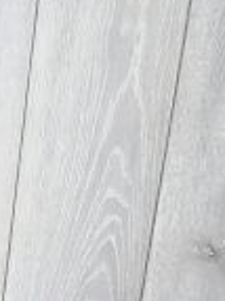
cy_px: 255
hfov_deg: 17.2
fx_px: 608
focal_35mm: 70
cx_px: -179
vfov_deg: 27.1
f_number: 2.2
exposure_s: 1/33
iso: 500
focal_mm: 1.74
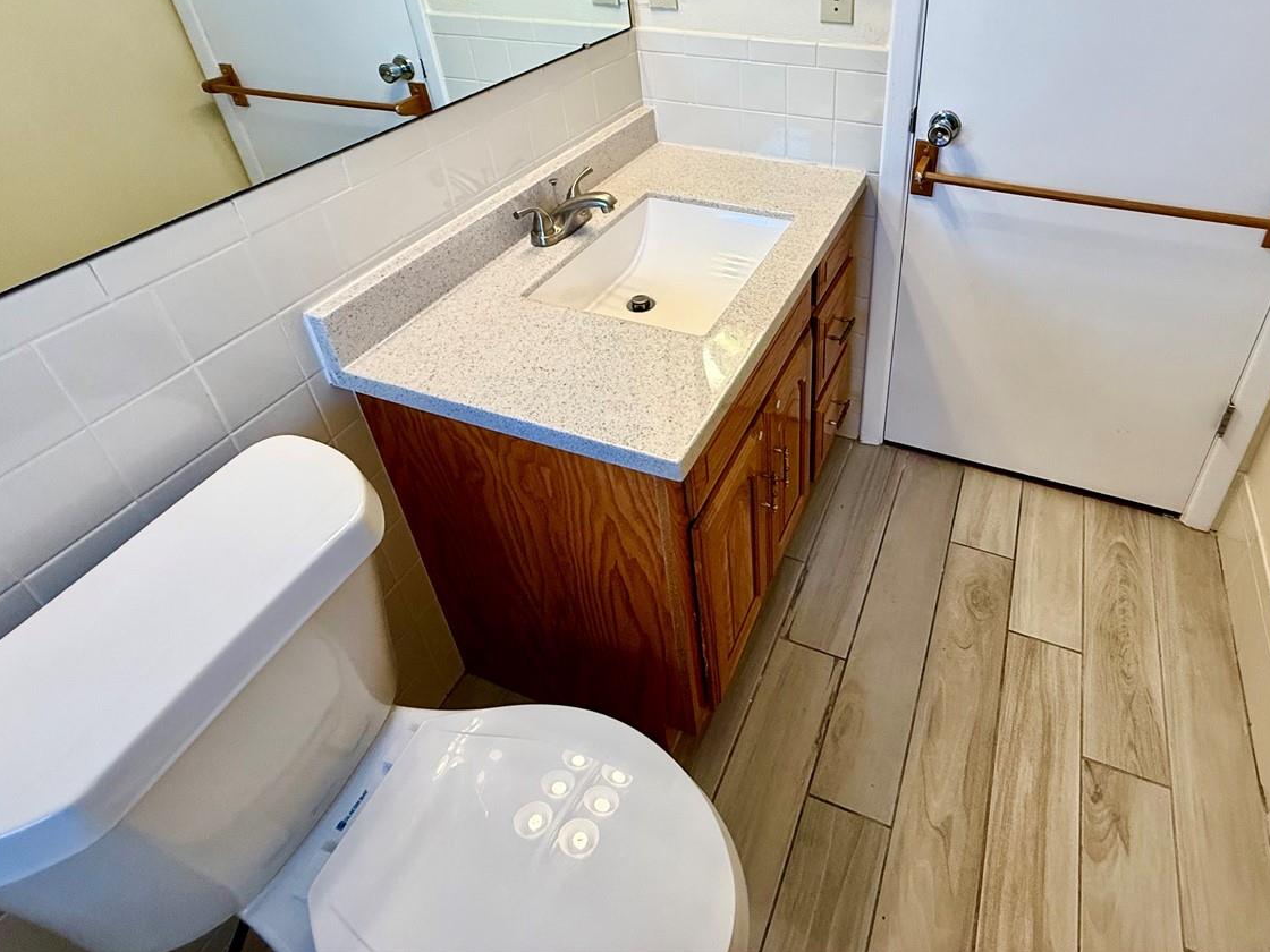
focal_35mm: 20
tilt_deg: -30.4
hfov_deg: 80.3
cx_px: 793
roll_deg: -1.0
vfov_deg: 63.3
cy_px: 277
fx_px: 734
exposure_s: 1/120
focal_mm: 2.22
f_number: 2.2
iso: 160
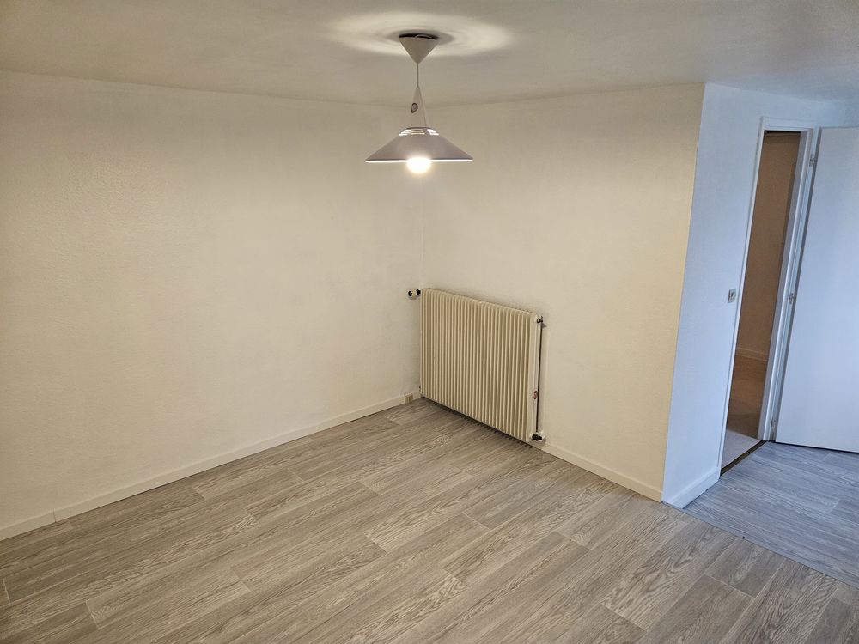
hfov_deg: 73.9
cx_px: 430
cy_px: 322
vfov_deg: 58.9
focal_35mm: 23
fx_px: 571
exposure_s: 1/142
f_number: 1.8
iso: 400
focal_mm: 5.4
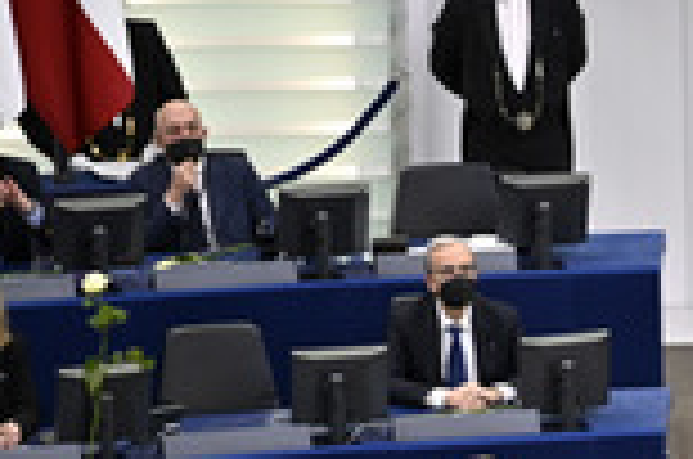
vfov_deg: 2.3
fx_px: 11257
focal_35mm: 586
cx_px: 1001
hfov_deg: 3.5
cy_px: 410
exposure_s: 1/320
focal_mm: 200
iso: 800
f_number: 2.8
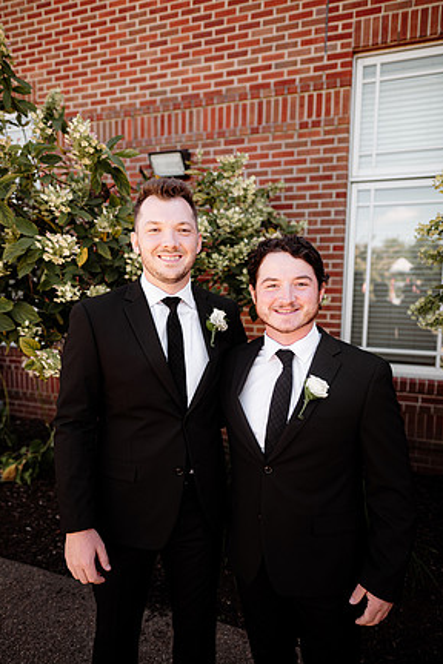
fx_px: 461
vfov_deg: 71.5
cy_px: 344
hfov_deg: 51.3
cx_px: 217
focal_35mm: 25
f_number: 2.2
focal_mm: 24
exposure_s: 1/500
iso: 125
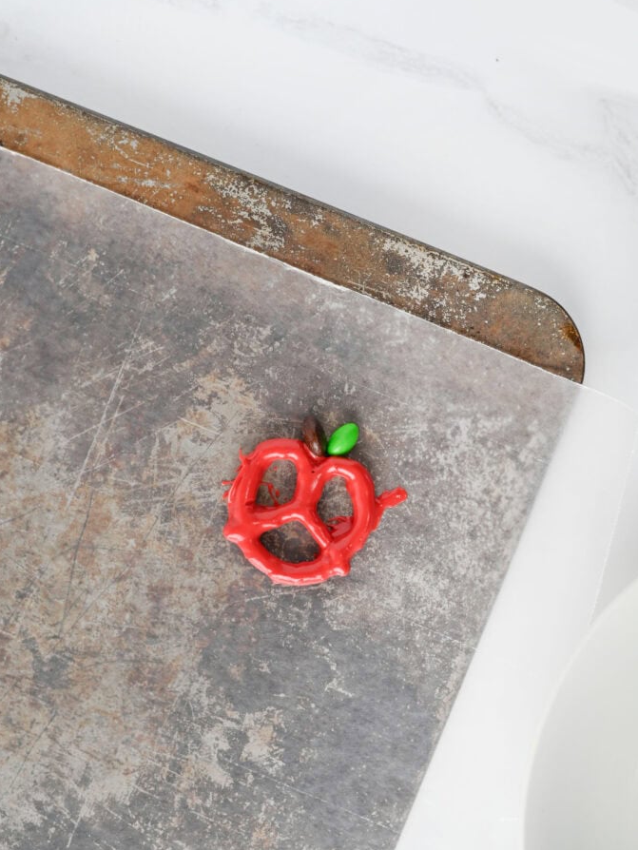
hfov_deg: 26.6
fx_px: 1351
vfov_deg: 34.9
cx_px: 318
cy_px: 412
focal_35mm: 55
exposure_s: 1/100
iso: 400
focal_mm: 50
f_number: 4
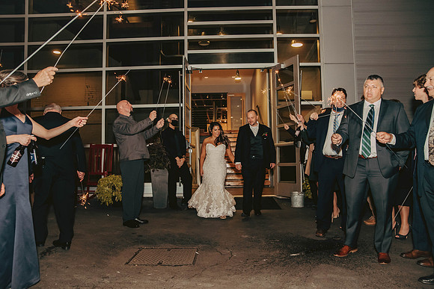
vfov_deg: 46.4
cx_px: 217
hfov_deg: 65.5
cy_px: 144
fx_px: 338
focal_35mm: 28
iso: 1250
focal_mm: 28
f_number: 4
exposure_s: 1/125
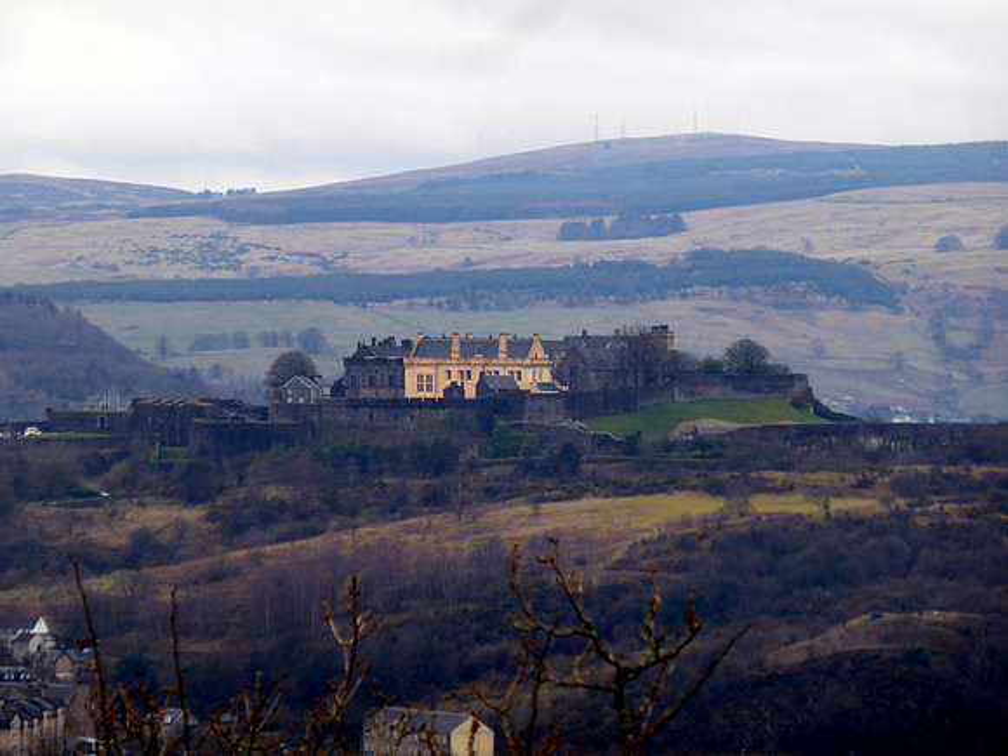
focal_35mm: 292
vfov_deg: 5.1
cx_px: 504
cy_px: 378
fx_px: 8503
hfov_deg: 6.8
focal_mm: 47.3
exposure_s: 1/160
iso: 100
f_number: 5.8
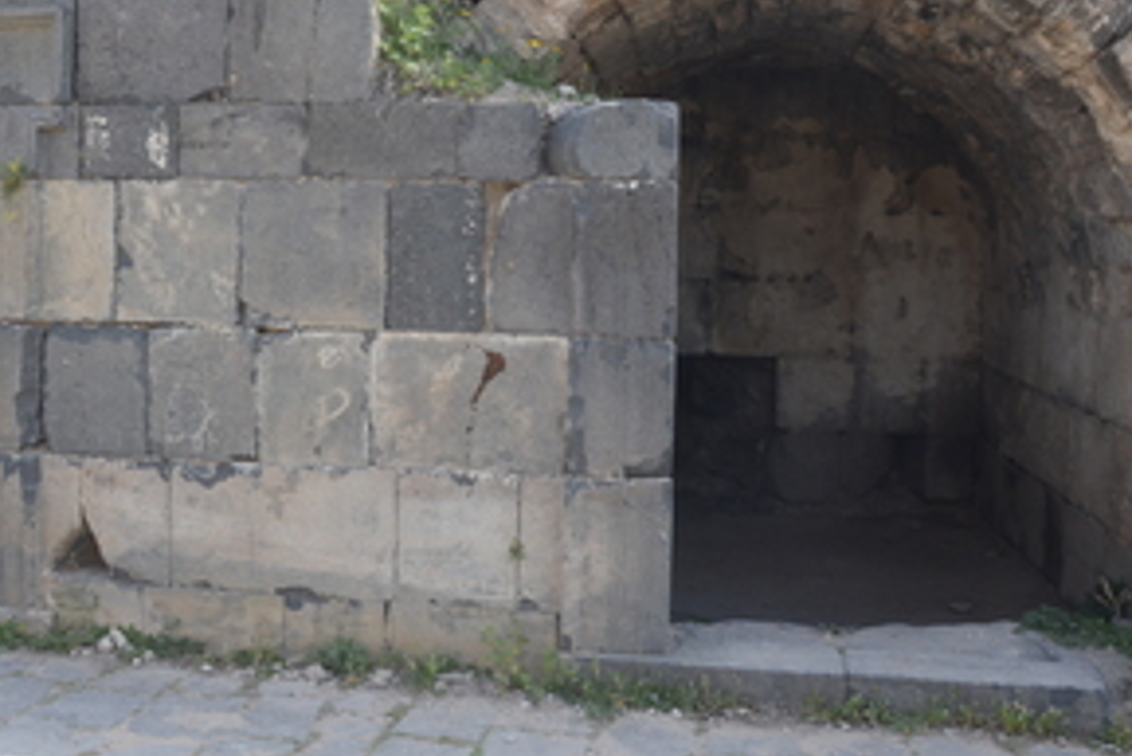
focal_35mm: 41
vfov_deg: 32.4
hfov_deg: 46.9
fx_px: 1290
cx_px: 411
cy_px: 264
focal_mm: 18
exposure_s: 1/250
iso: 200
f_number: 8
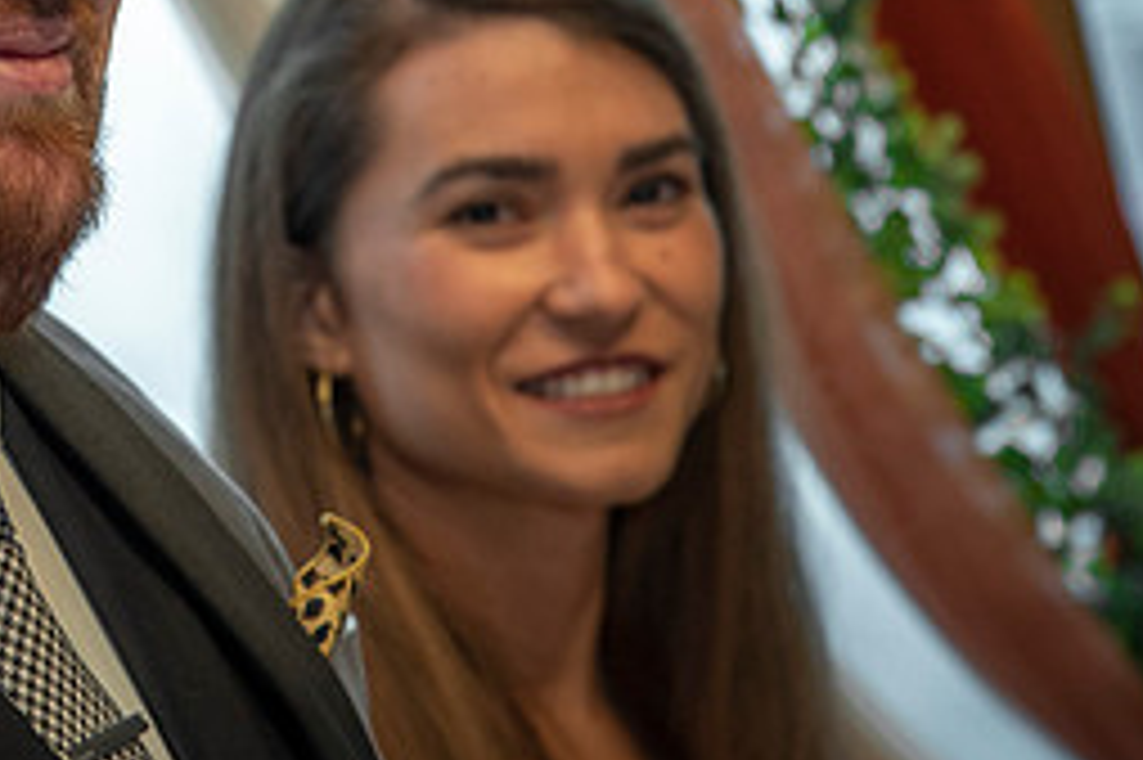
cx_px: -45
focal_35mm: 274
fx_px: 8694
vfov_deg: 5.0
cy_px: 92
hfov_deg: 7.5
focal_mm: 120
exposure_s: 1/125
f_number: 5
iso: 800
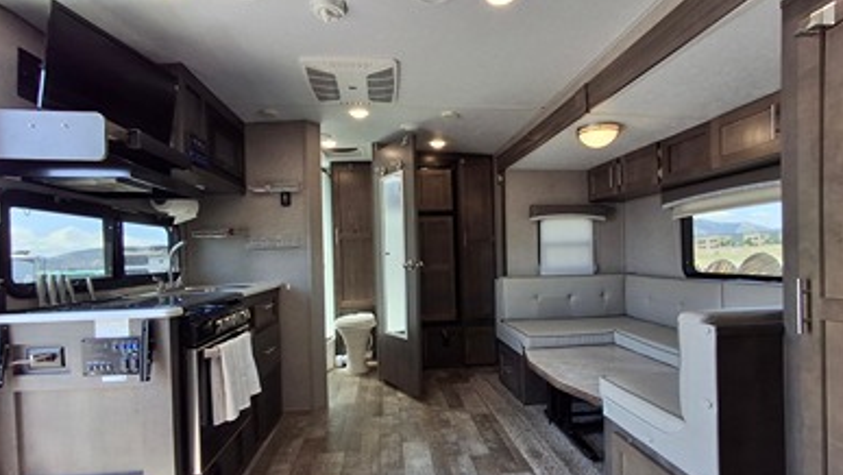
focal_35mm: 18
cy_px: 270
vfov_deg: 60.8
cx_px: 425
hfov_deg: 92.6
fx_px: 402
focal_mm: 1.64
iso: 40
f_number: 2.2
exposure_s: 1/120
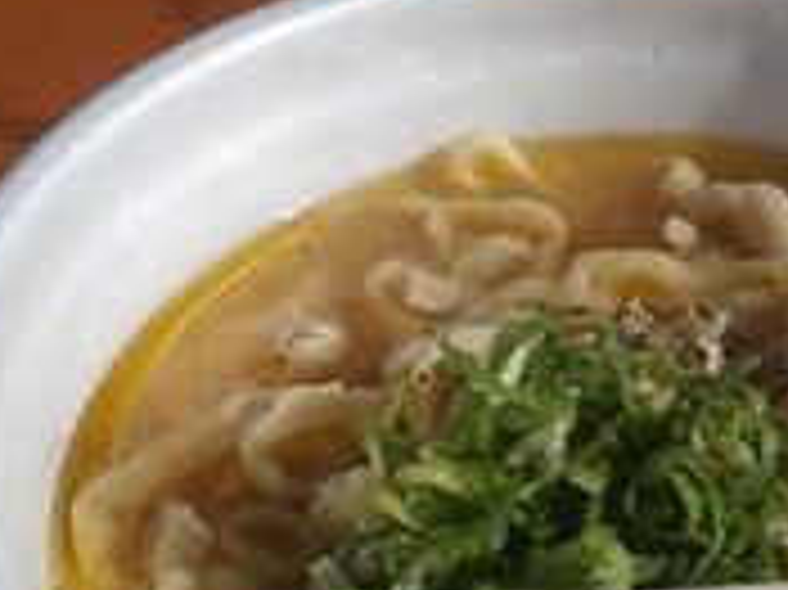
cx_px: 581
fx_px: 1820
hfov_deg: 24.2
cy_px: 522
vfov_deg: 18.1
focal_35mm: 80
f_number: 8.7
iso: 250
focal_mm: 4.5
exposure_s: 1/1250
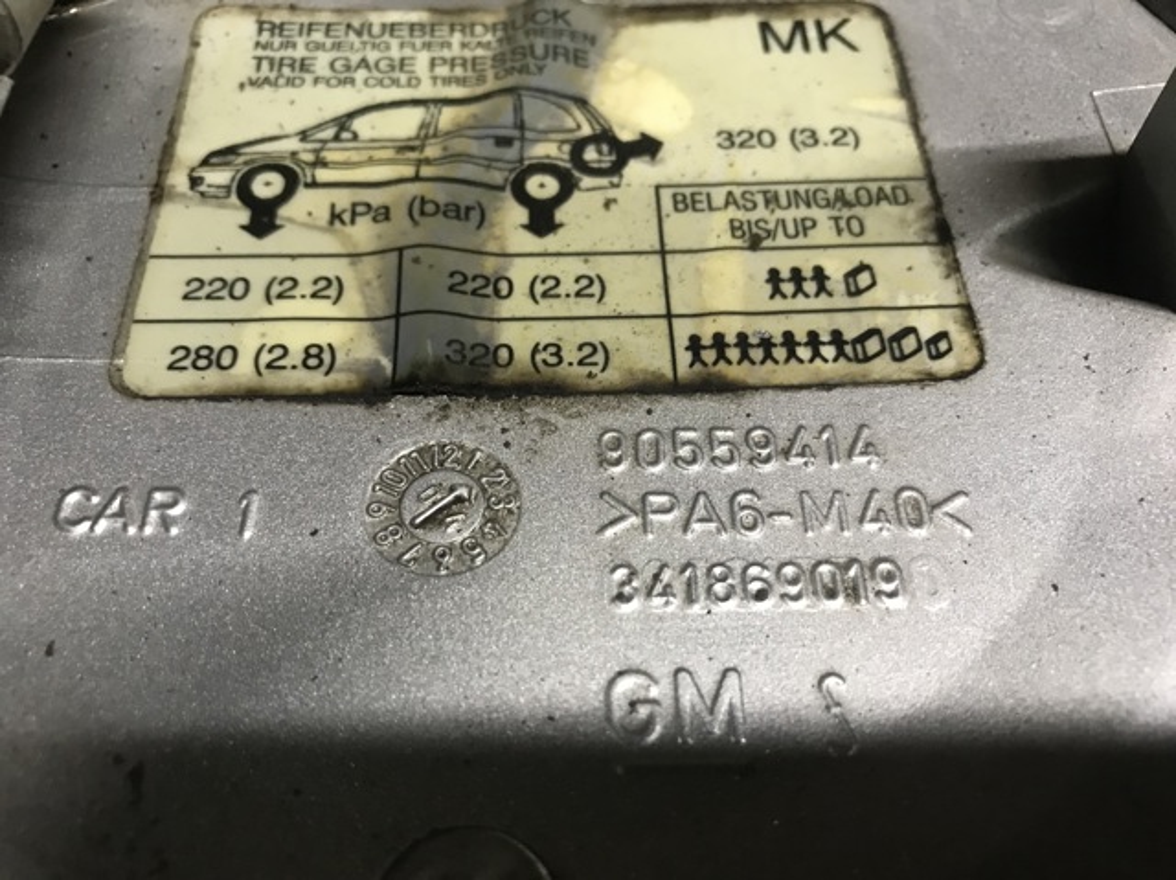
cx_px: 588
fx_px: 951
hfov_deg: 63.5
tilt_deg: -58.1
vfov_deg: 49.7
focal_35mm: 28
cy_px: 440
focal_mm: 3.99
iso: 80
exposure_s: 1/17
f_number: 1.8
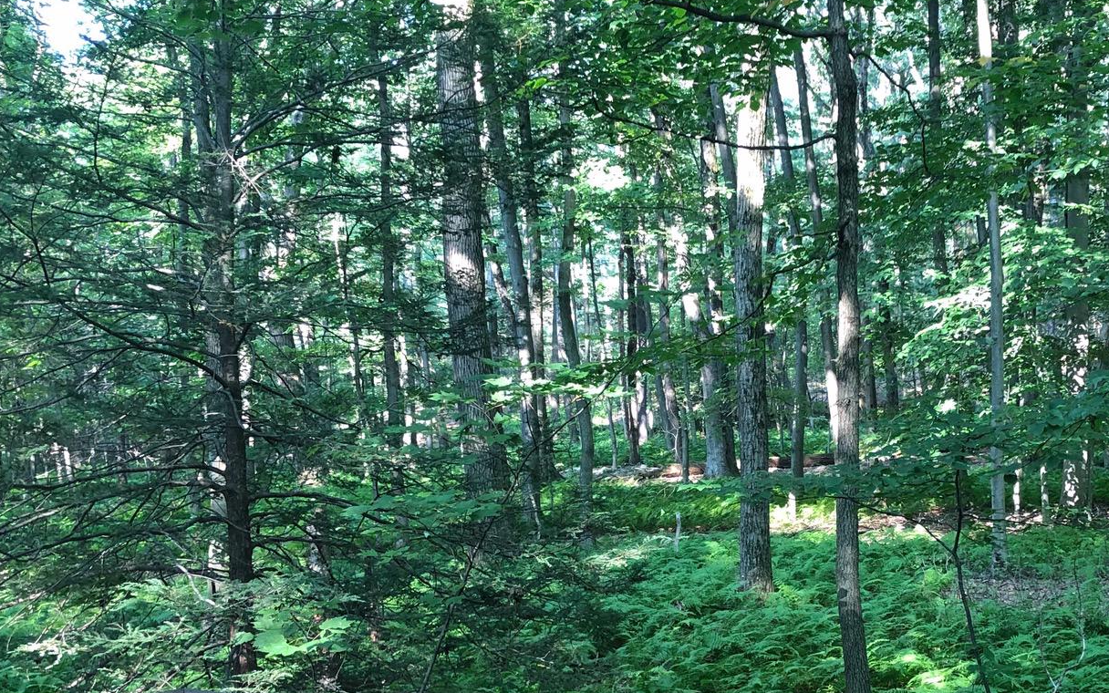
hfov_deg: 39.8
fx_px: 1511
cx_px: 741
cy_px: 541
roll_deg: +0.3
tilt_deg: -3.9
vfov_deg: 25.4
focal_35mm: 50
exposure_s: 1/24
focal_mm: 3.99
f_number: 1.8
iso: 40
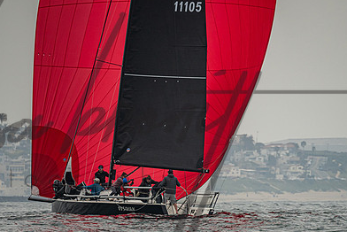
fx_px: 7080
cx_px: 196
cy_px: 154
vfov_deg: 1.9
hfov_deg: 2.8
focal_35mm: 734
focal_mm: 400
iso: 400
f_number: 5.6
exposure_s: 1/4000
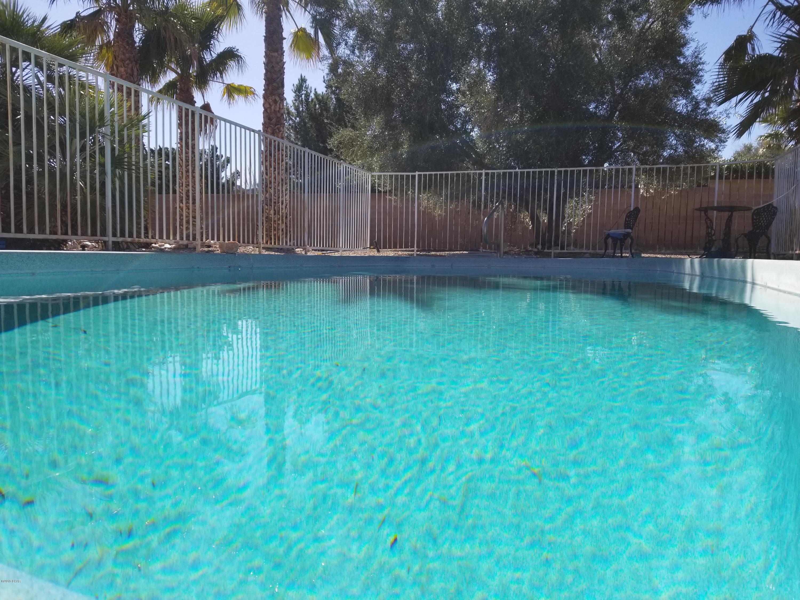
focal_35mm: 26
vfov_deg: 53.1
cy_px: 300
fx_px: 601
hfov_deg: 67.3
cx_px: 400
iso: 50
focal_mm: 4.3
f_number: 1.7
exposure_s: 1/2376
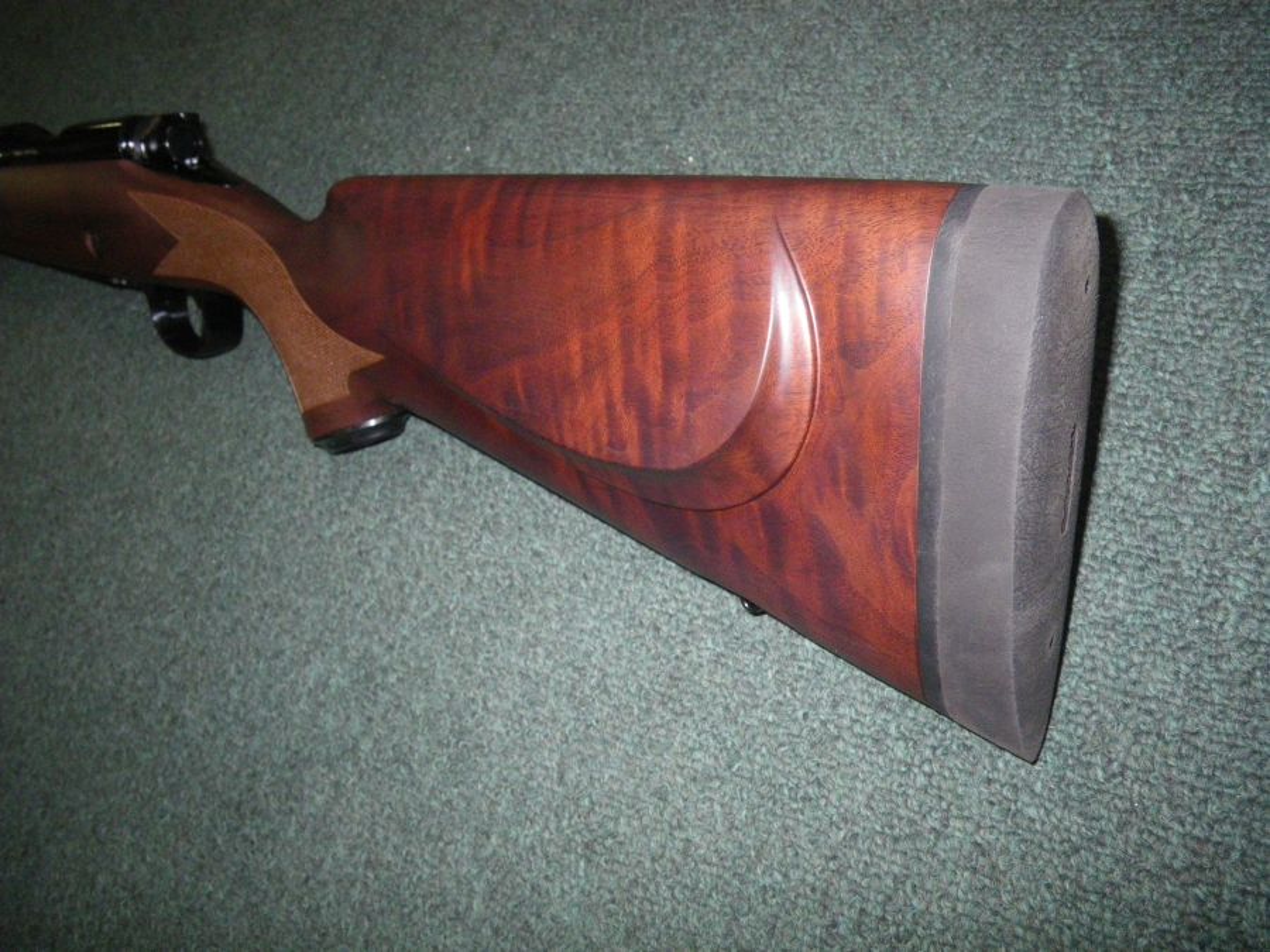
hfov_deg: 63.4
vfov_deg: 49.7
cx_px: 635
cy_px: 476
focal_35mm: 28
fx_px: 1027
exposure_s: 1/50
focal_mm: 5
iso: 400
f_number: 4.2
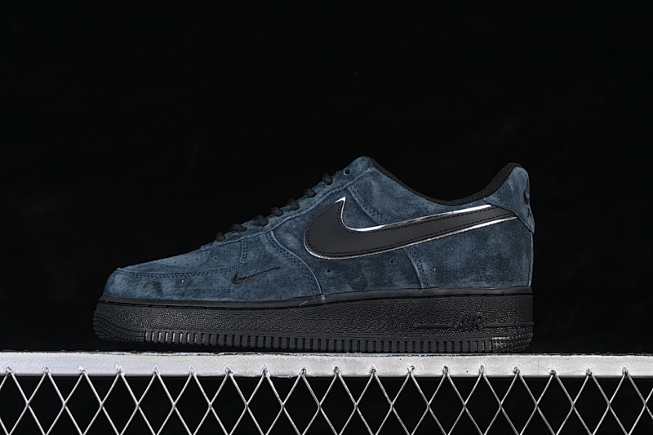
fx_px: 1360
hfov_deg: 27.0
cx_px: 326
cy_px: 218
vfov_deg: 18.2
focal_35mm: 75
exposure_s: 1/60
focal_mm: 50
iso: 160
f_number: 6.3
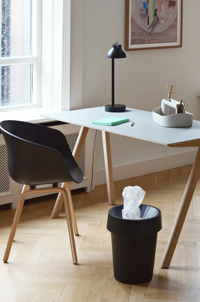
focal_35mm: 75
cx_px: 100
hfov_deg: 18.1
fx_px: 628
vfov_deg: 27.1
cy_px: 151
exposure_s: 1/60
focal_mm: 50
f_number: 4
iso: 800
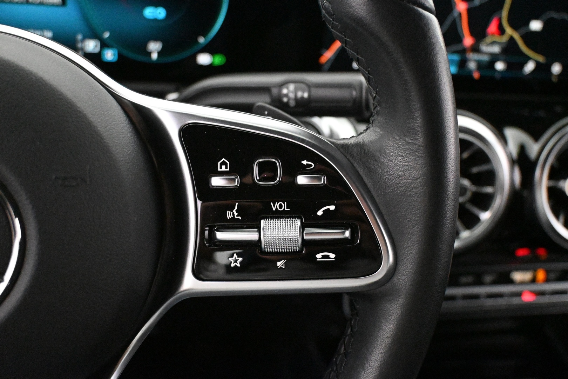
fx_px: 592
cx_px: 284
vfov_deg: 35.5
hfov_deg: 51.3
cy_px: 190
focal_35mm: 38
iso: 12800
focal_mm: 25
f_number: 4.2
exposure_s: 1/80
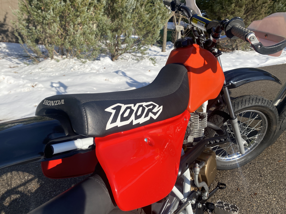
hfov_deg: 67.3
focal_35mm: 26
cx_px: 143
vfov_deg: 53.1
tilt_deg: -18.8
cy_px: 107
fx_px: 215
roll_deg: -5.7
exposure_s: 1/3401
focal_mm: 4.25
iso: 32
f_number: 1.8
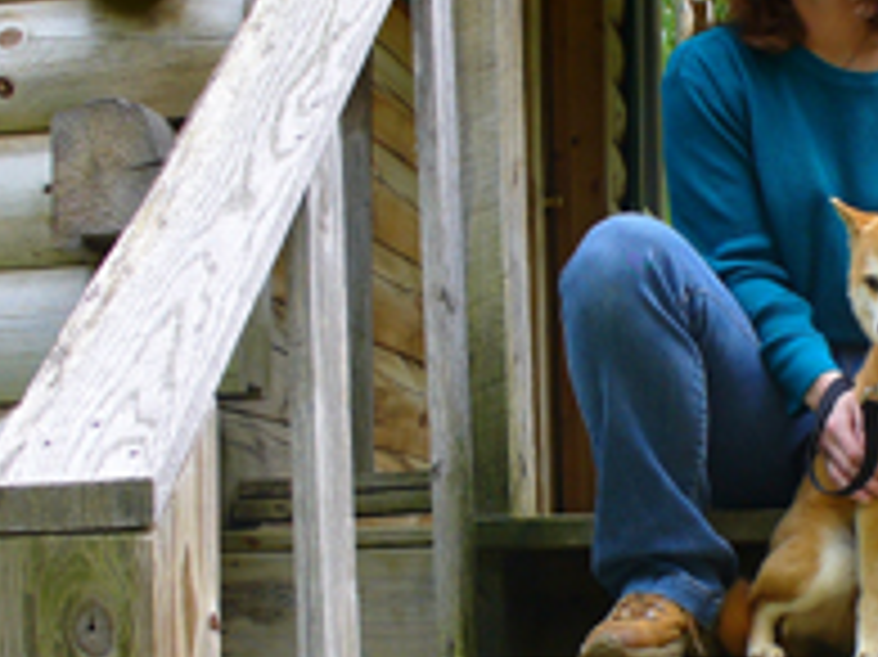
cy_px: 423
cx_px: 684
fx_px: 2079
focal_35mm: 82
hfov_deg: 23.5
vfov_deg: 17.9
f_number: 2.8
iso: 80
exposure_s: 1/125
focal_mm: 6.1
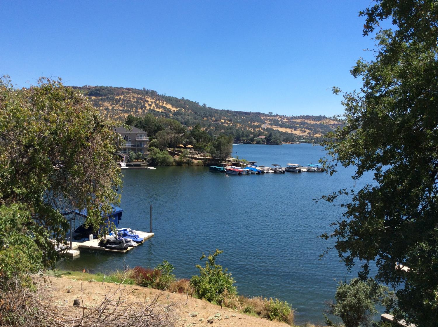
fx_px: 404
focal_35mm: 32
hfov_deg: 56.9
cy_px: 164
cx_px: 219
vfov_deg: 44.0
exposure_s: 1/1244
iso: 32
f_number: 2.4
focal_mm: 3.3
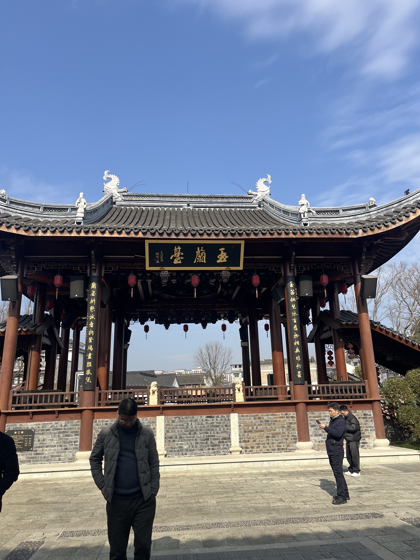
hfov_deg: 53.1
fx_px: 421
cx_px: 210
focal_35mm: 26
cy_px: 280
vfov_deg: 67.3
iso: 50
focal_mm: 5.1
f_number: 1.6
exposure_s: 1/2899
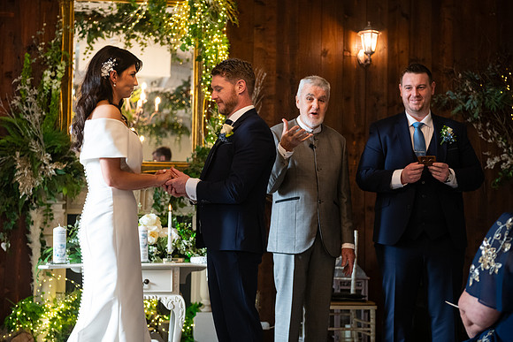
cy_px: 171
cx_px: 256
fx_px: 884
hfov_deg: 32.4
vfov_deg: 21.9
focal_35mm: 62
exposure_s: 1/160
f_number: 3.5
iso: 1000
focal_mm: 62
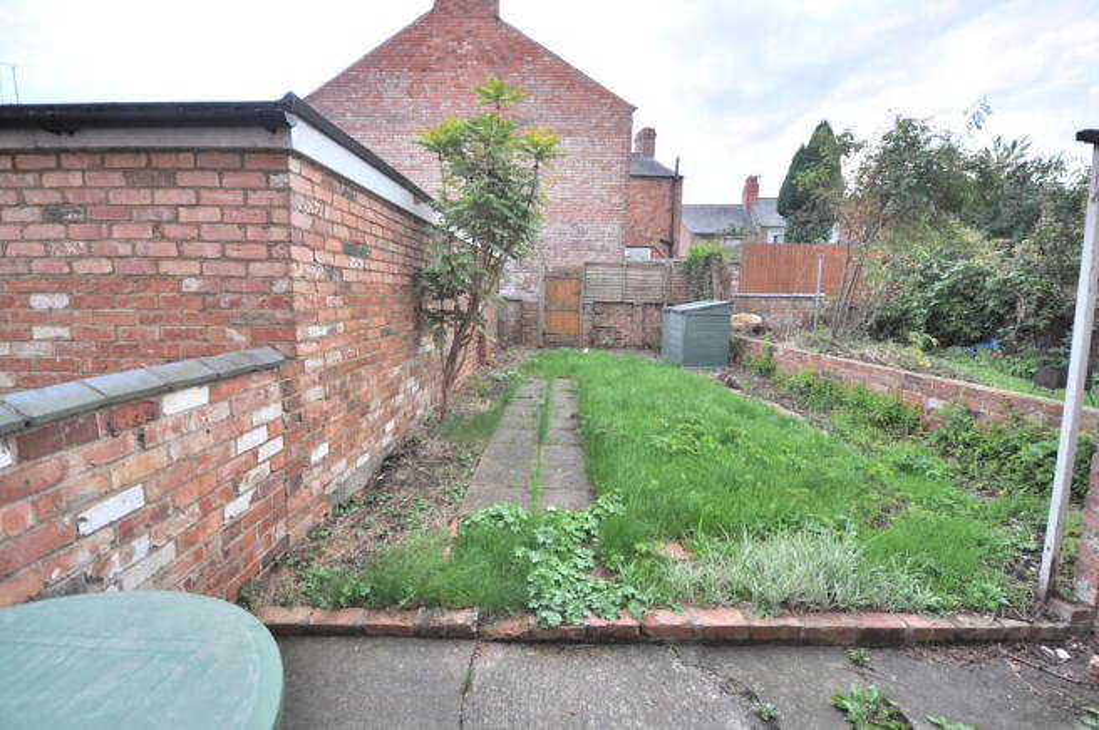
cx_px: 550
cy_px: 365
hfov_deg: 100.4
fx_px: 457
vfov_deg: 77.2
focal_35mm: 15
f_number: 4
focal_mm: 10
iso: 400
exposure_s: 1/60
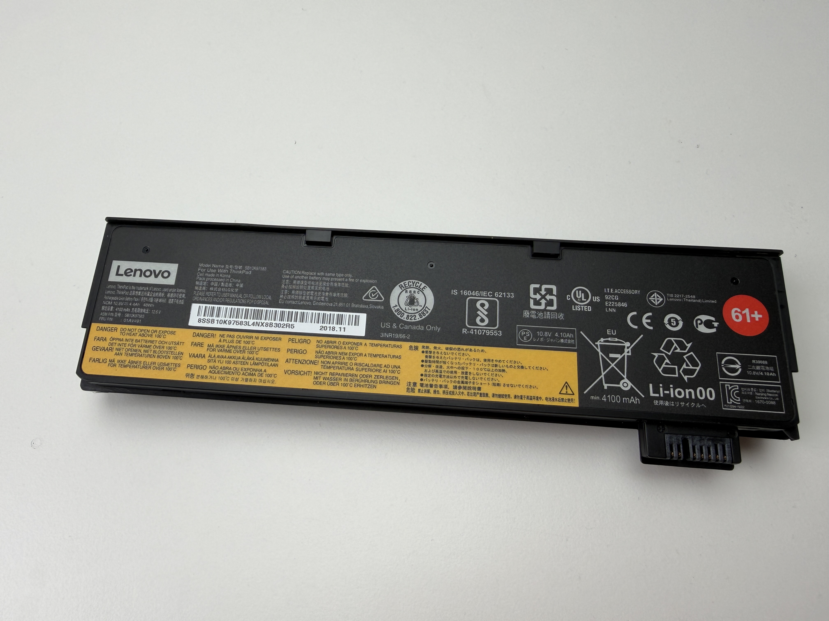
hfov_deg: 71.6
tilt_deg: -66.5
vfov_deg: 56.8
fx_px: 575
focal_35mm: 24
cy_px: 310
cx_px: 414
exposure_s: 1/189
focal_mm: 2.22
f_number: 2.2
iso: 40
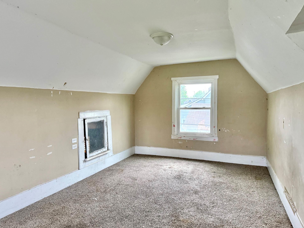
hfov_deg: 69.4
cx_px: 155
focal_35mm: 25
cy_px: 118
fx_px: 220
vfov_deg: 54.9
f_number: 1.78
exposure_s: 1/60
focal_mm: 6.76
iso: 320
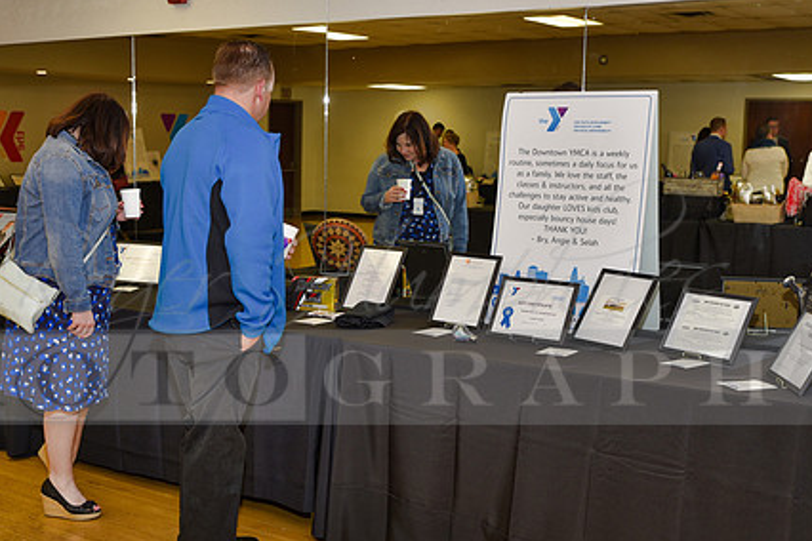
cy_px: 302
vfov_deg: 27.5
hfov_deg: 40.3
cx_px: 368
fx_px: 1105
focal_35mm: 49
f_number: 5
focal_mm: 36
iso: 200
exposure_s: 1/60
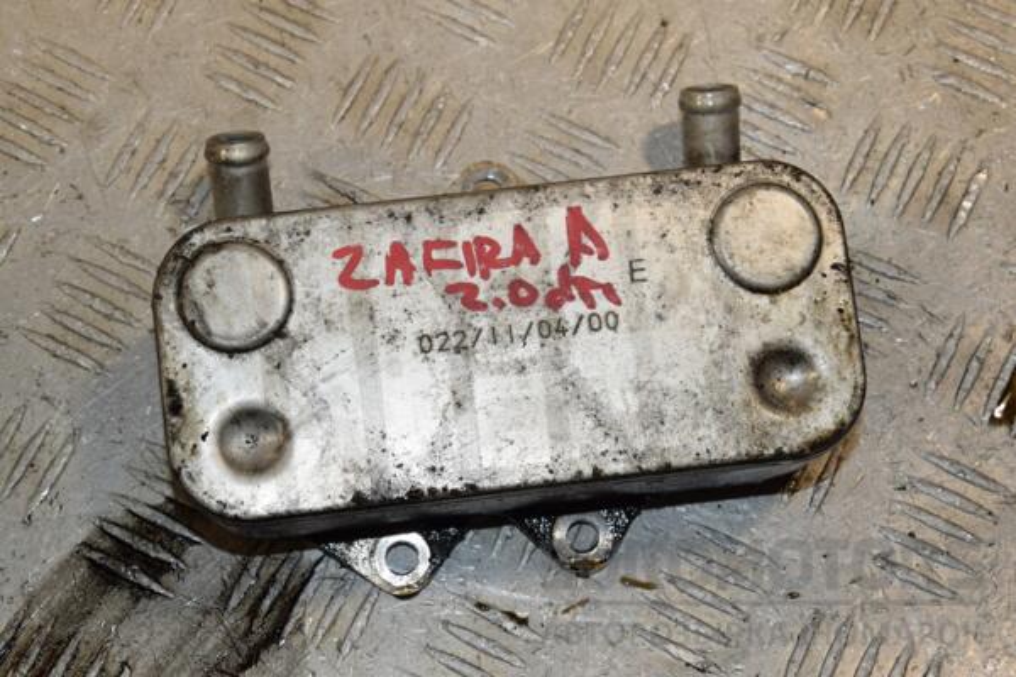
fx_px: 2117
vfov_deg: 18.2
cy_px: 338
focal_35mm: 75
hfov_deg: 27.0
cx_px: 508
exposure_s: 1/200
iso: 800
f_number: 11
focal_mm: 50
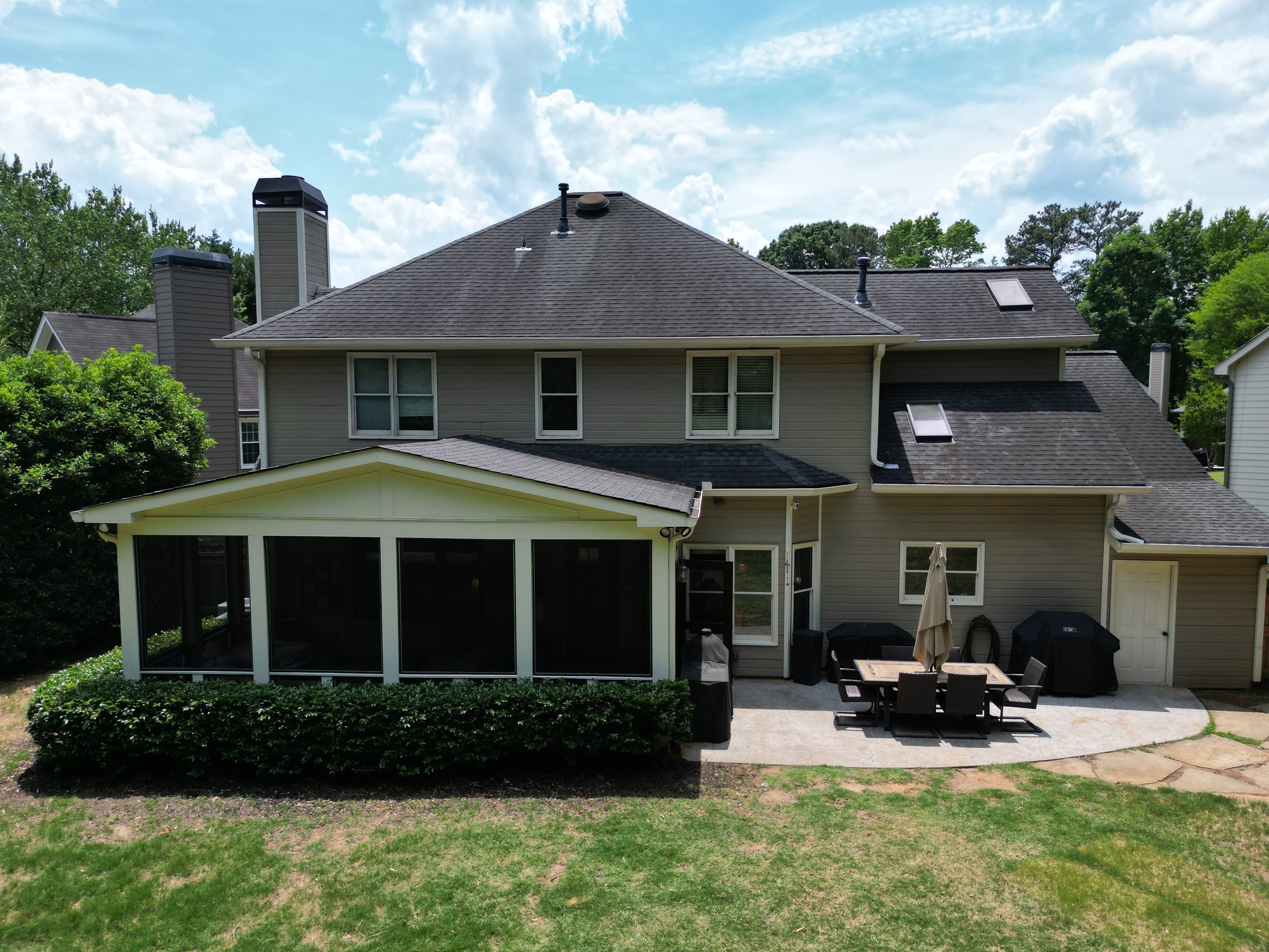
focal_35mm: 26
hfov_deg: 67.3
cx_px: 631
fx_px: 953
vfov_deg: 53.0
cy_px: 500
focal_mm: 6.72
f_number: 1.7
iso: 110
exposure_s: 1/3000
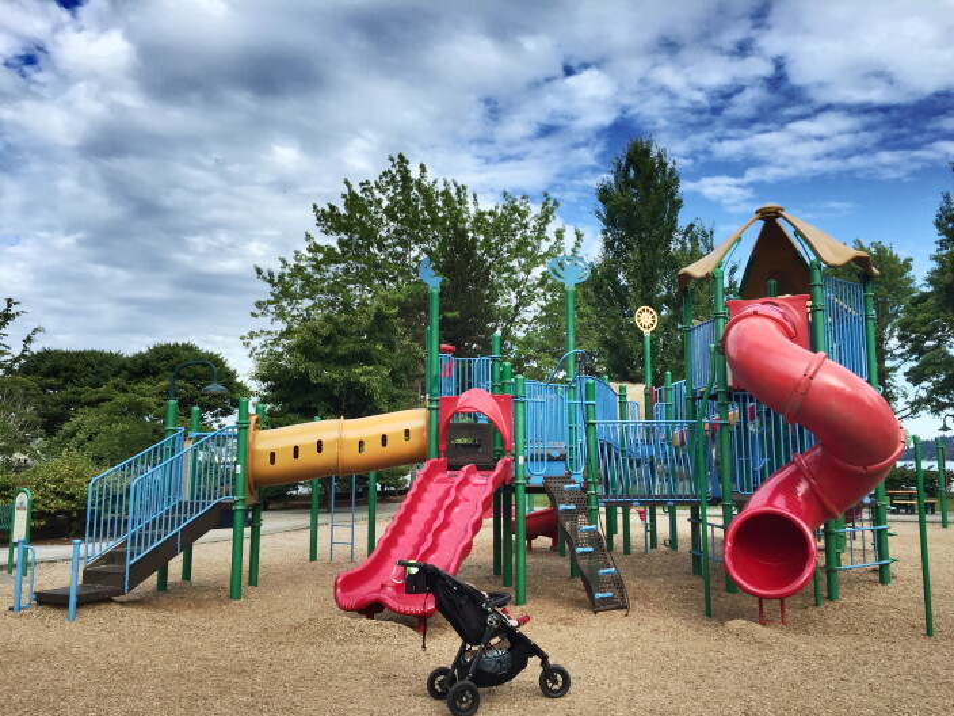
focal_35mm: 29
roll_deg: -0.4
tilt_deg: +9.0
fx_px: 799
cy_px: 358
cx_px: 477
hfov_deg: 61.7
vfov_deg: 48.2
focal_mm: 4.15
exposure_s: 1/1130
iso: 32
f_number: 2.2
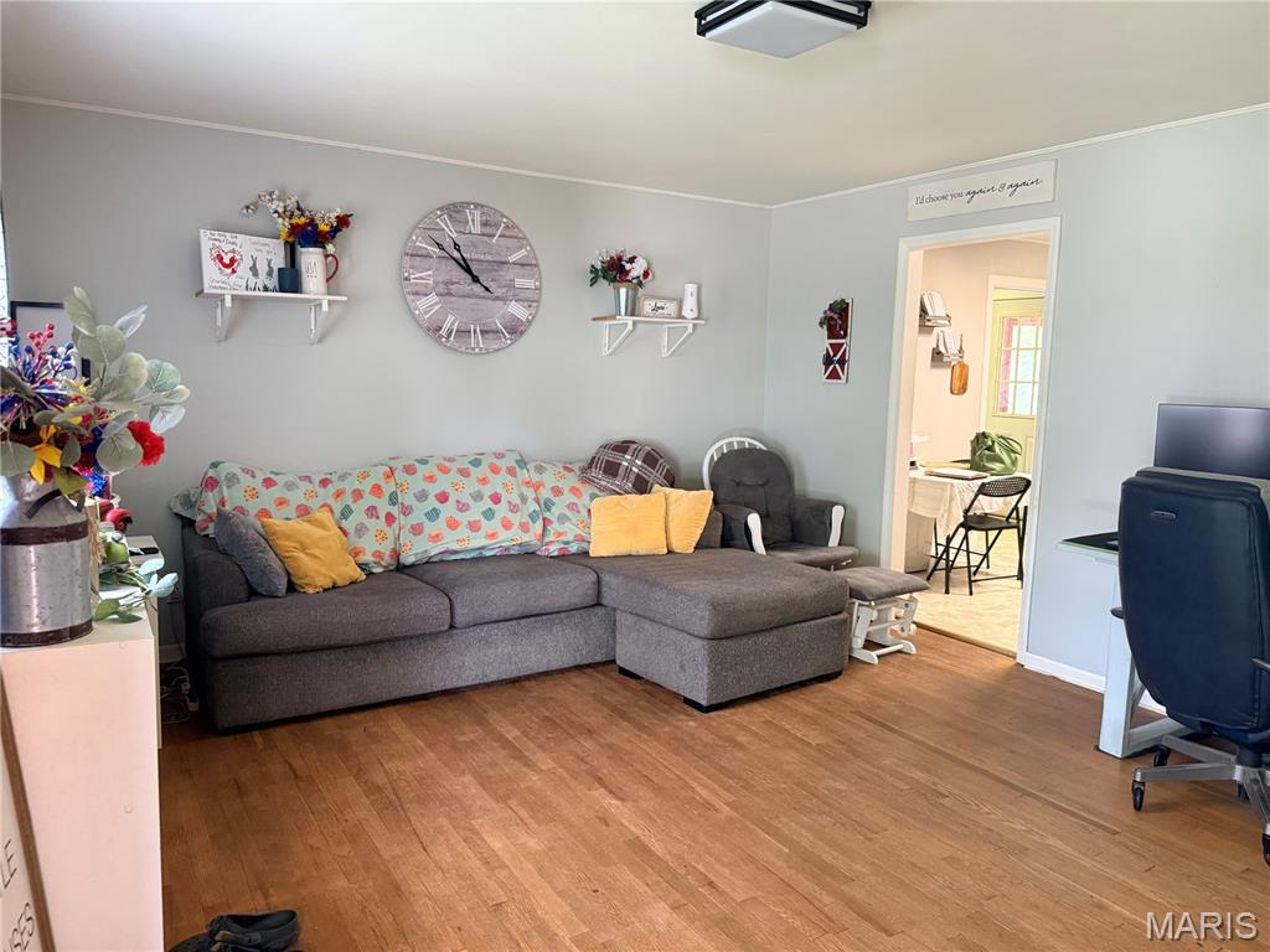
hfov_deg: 71.6
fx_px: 881
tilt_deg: -6.9
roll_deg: -1.1
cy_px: 476
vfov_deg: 56.8
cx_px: 635
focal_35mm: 24
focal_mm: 6.76
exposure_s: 1/60
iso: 400
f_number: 1.78
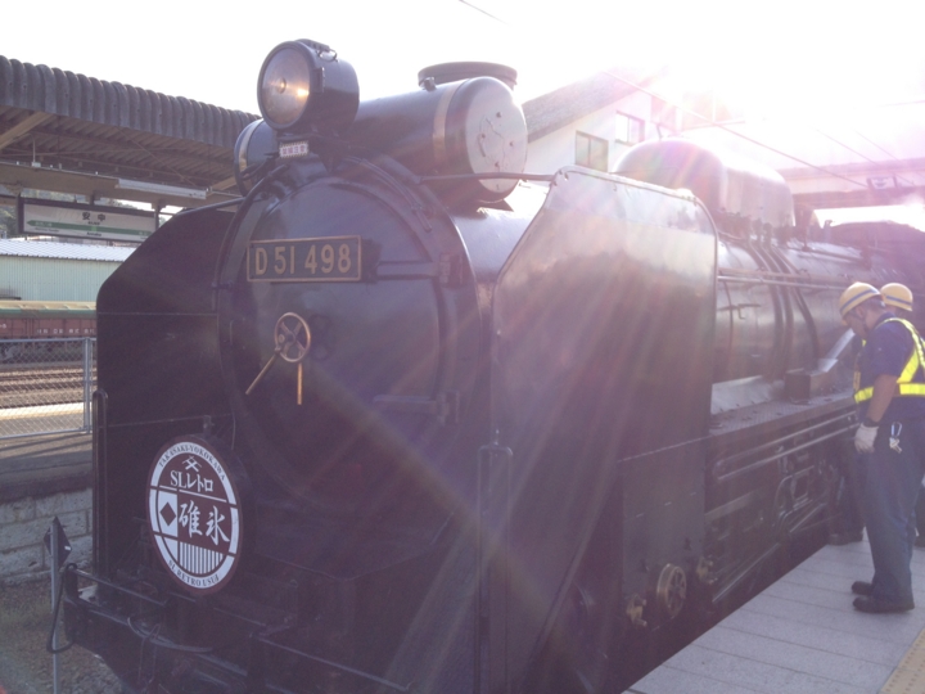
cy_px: 347
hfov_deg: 52.6
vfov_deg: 40.7
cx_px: 462
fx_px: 935
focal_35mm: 35
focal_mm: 4.28
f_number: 2.4
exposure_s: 1/389
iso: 50
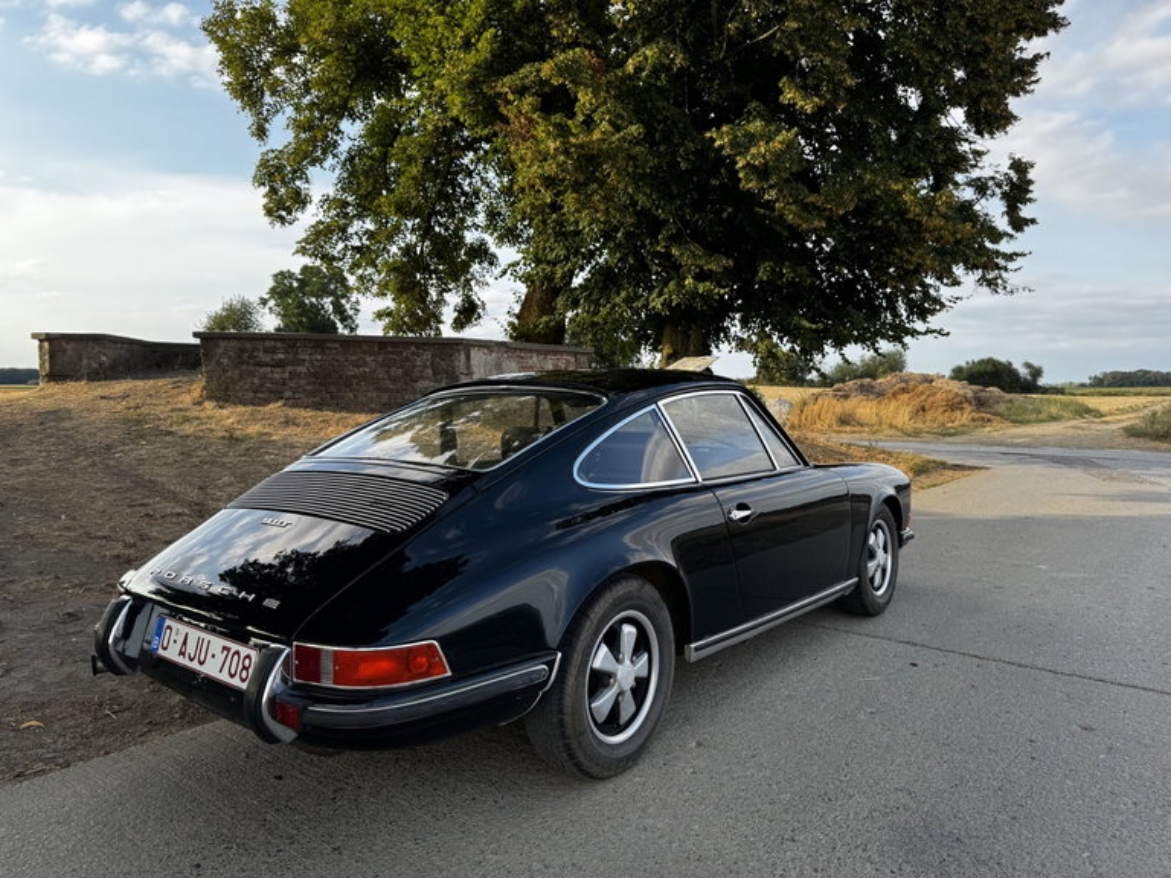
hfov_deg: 71.6
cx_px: 586
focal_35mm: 24
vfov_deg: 56.8
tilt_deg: -3.8
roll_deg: +0.4
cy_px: 439
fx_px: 812
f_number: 1.78
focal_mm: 6.76
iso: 80
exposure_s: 1/980
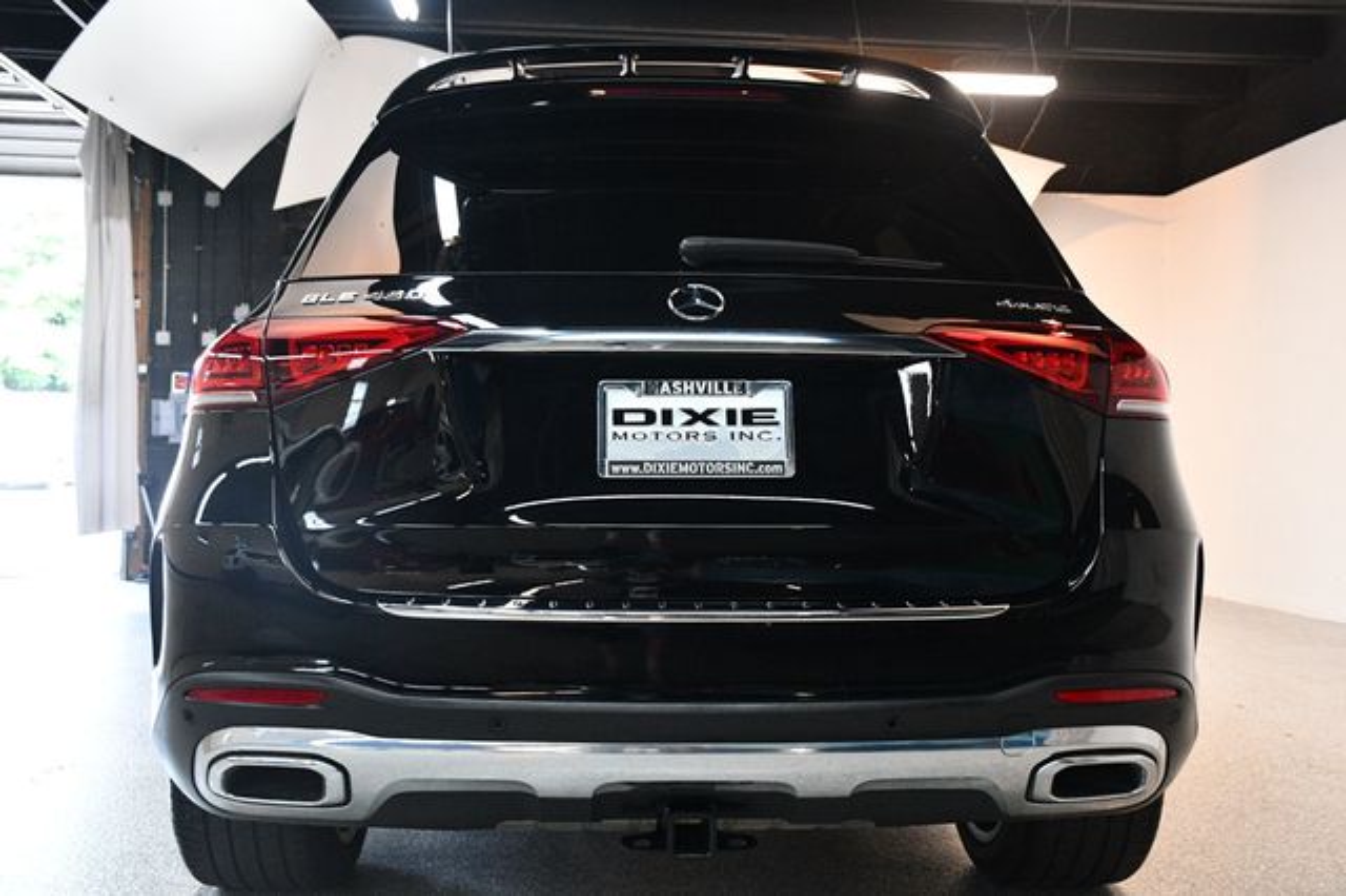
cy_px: 448
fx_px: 1345
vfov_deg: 36.8
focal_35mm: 36
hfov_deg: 53.2
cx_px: 673
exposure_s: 1/125
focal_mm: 24
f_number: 3.8
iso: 2800
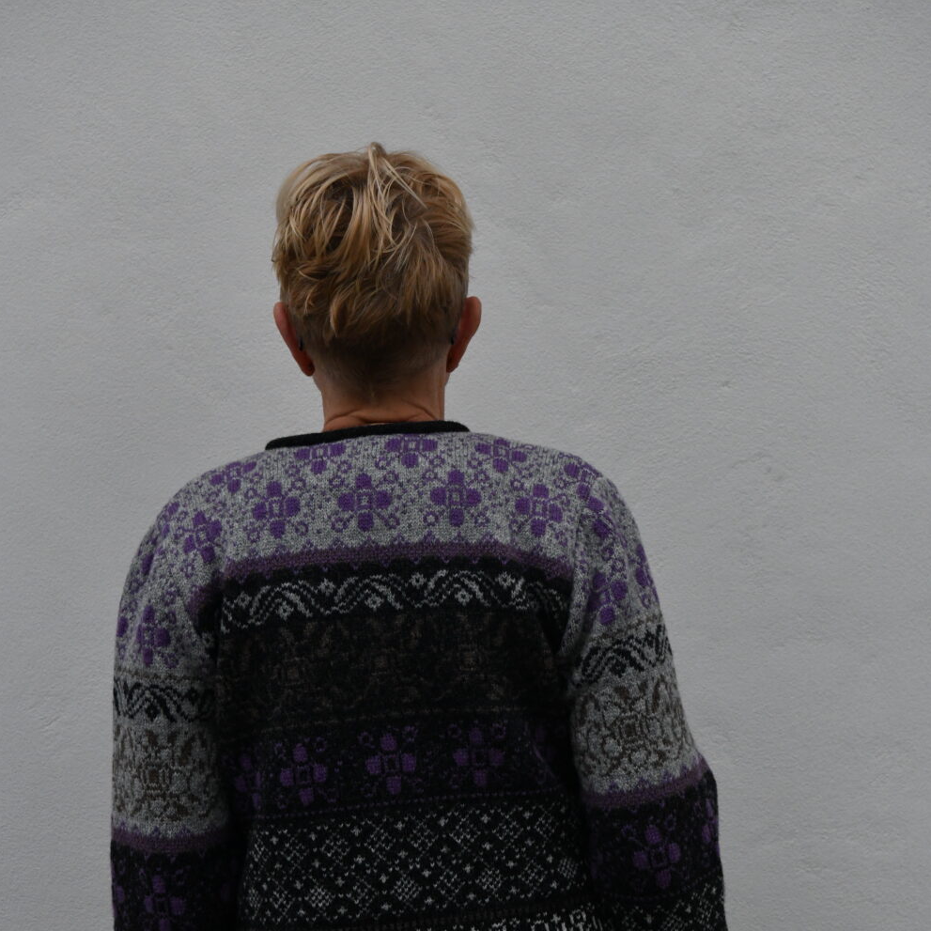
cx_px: 465
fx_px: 2739
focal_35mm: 90
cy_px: 674
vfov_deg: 19.2
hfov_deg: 19.3
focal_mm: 70
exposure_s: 1/250
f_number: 8
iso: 3200
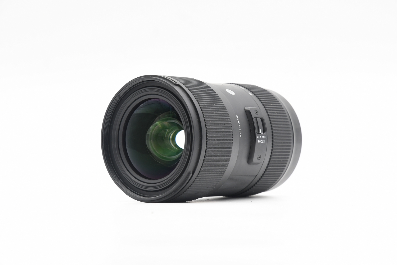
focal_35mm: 120
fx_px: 1323
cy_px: 132
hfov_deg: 17.1
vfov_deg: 11.4
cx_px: 198
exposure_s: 1/100
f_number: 8
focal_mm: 80
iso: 1000
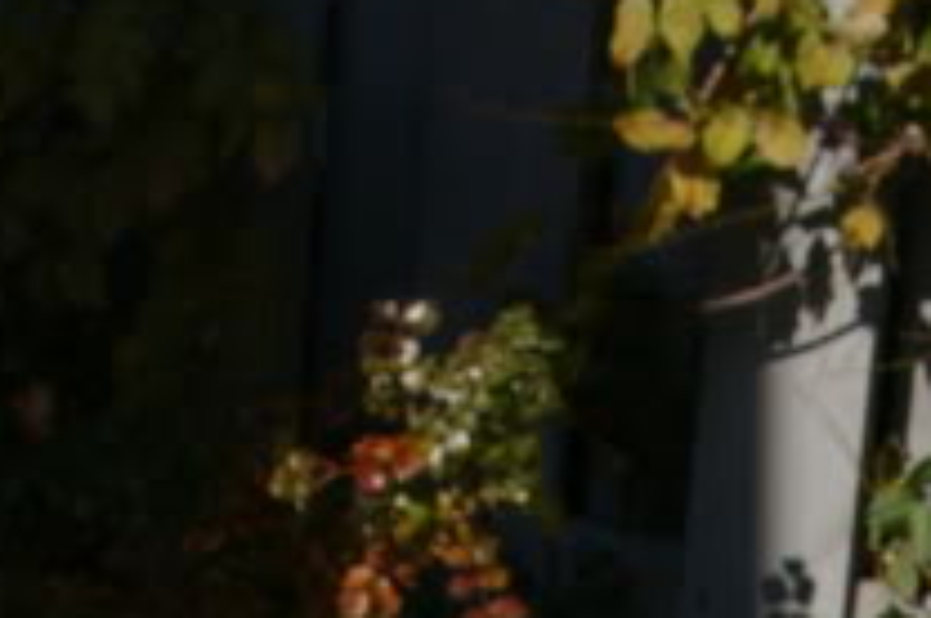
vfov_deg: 5.8
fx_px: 5899
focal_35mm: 228
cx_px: 828
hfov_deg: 9.0
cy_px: 1500
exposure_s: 1/250
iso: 200
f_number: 11
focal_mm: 31
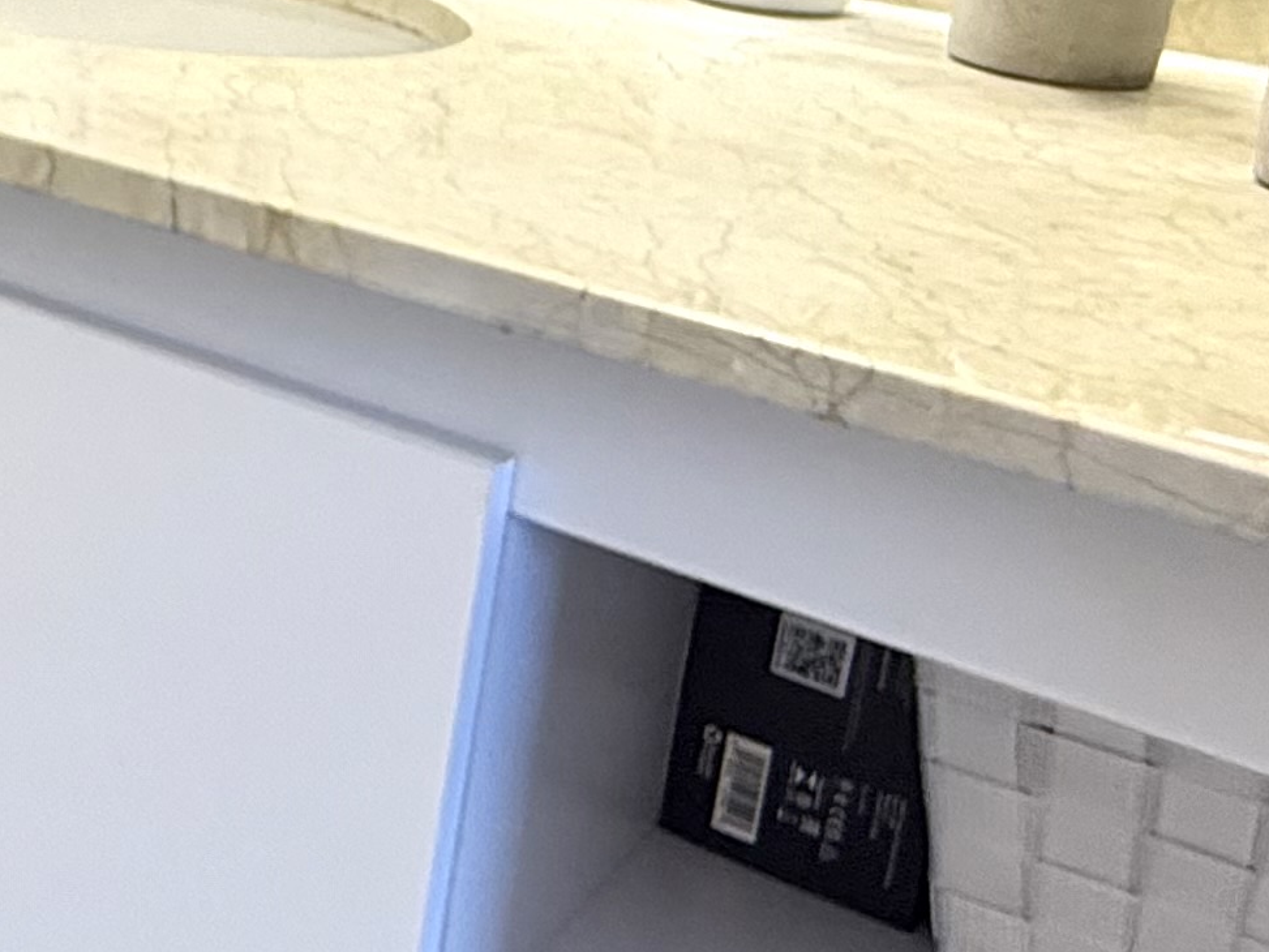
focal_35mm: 58
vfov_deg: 24.1
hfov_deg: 28.0
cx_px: -339
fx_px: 2127
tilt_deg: -11.0
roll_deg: -3.8
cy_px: 4
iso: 200
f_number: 2.2
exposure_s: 1/60
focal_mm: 2.22
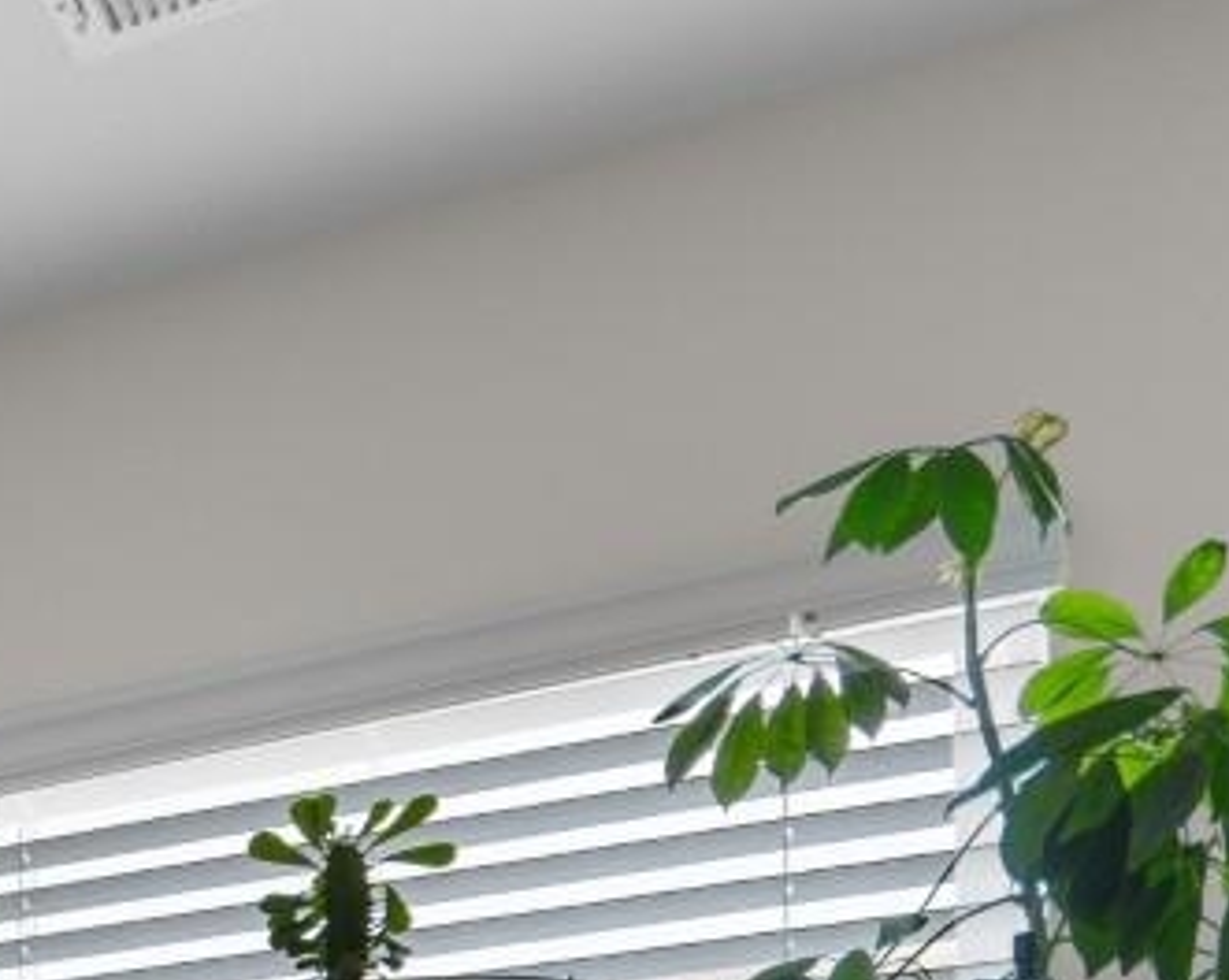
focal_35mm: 69
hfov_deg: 16.5
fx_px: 2507
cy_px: 1585
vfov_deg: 18.7
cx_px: -1504
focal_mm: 10
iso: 100
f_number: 4.5
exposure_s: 1/15
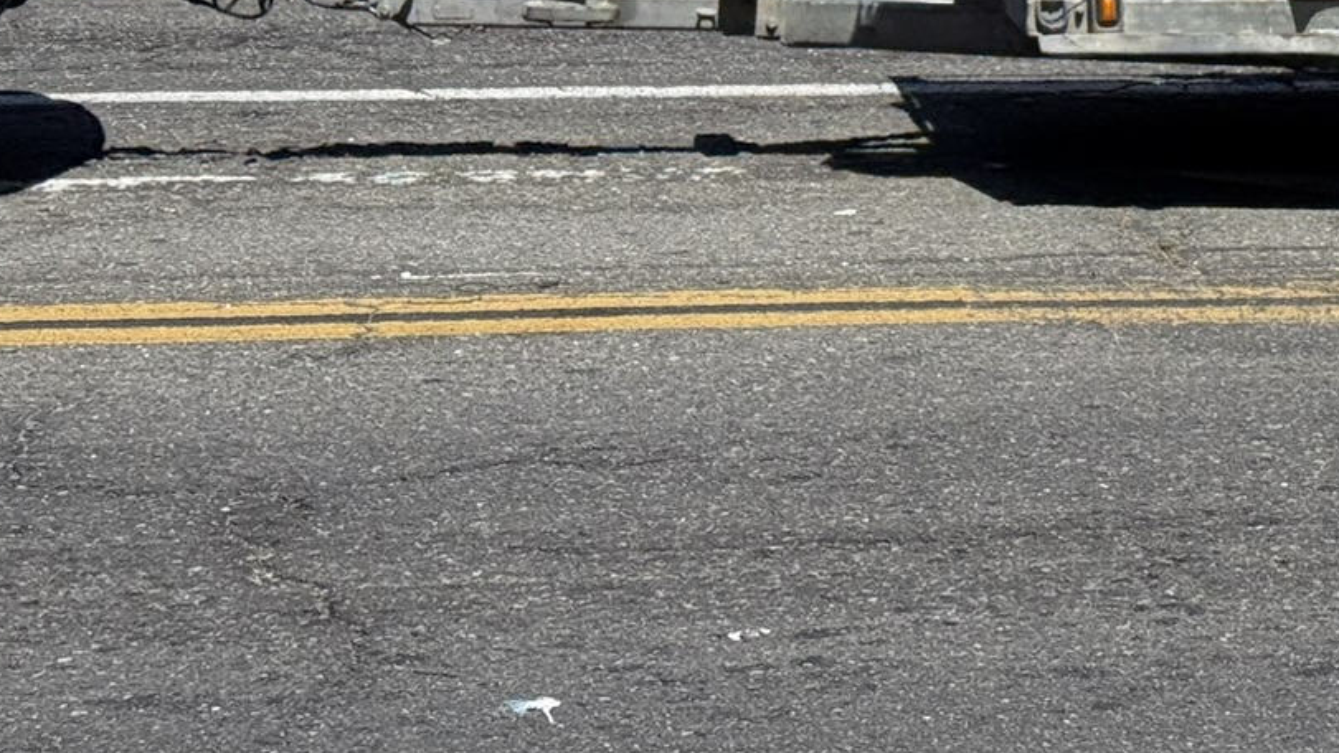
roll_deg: -0.9
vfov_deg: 9.0
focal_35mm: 132
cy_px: -350
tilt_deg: -2.6
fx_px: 4686
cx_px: 1507
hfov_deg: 15.8
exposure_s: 1/5208
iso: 64
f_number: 1.78
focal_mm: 6.76
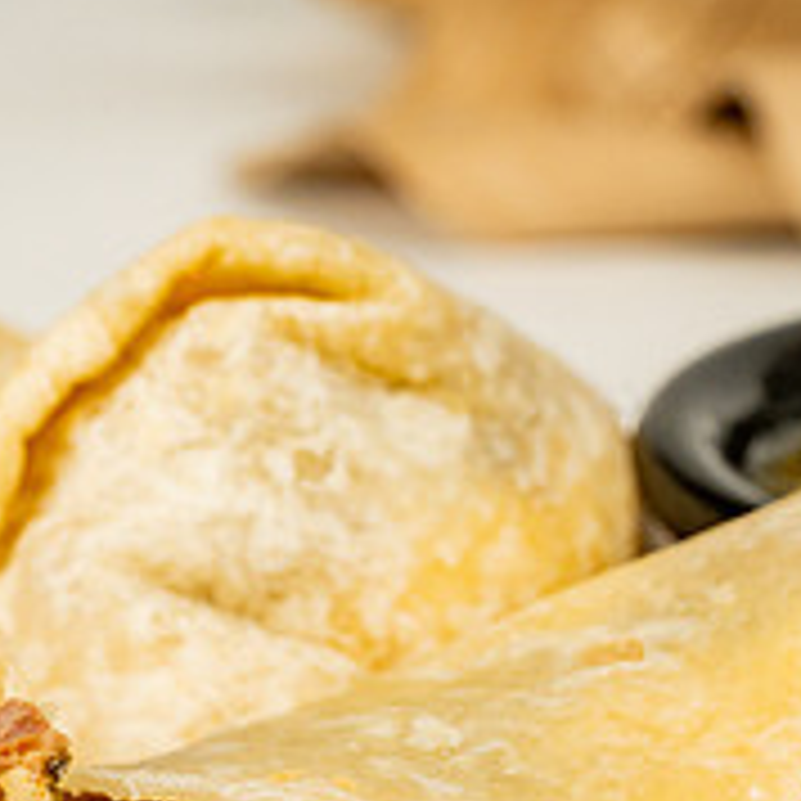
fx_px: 6519
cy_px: 817
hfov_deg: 7.0
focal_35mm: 249
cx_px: 148
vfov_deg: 7.0
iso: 800
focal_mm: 90
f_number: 11
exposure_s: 1/200
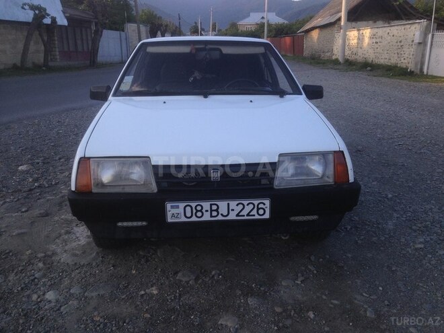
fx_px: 423
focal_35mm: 33
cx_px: 222
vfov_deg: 42.9
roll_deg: -1.6
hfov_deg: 55.4
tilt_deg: -14.3
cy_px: 166
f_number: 2.4
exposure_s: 1/270
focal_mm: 4.12
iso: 50
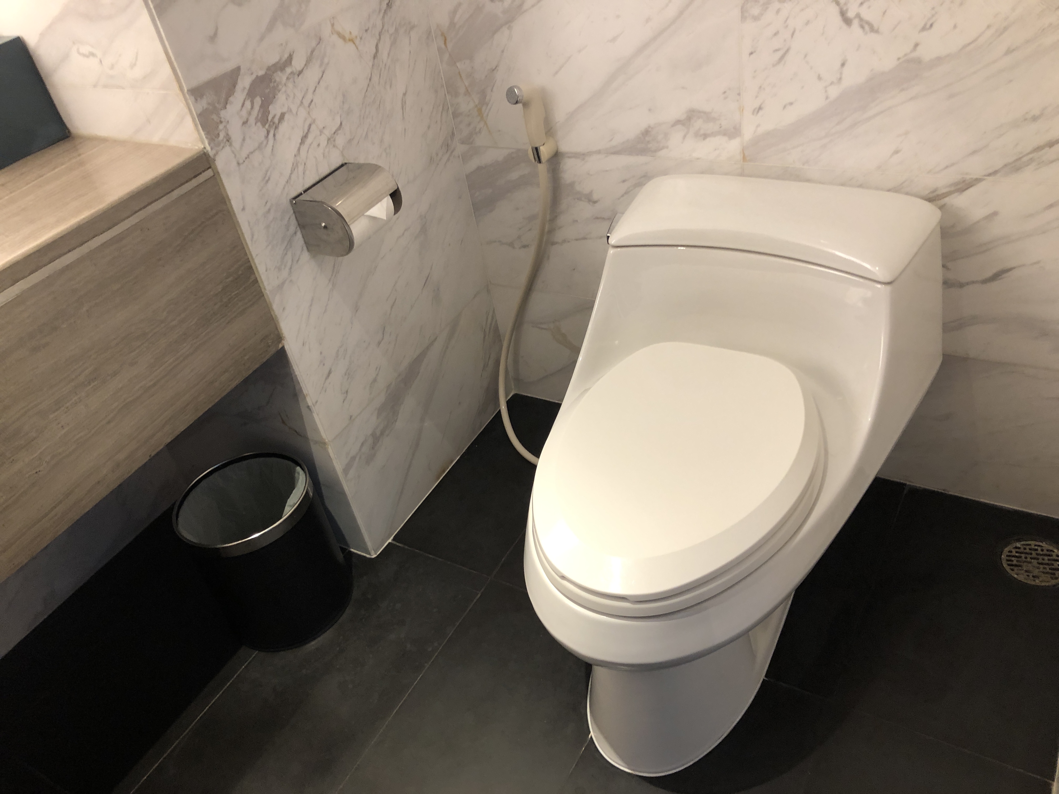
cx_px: 530
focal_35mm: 28
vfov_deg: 49.7
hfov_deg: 63.4
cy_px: 397
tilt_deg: -39.0
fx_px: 857
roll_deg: +12.6
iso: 50
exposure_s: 1/17
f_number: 1.8
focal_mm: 3.99
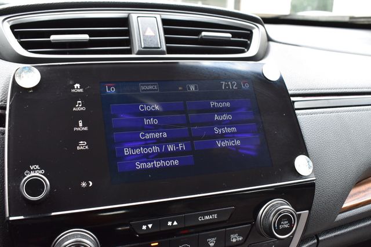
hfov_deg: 51.3
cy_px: 124
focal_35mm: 38
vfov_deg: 35.5
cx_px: 186
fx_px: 386
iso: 400
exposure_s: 1/40
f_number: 7.1
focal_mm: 25
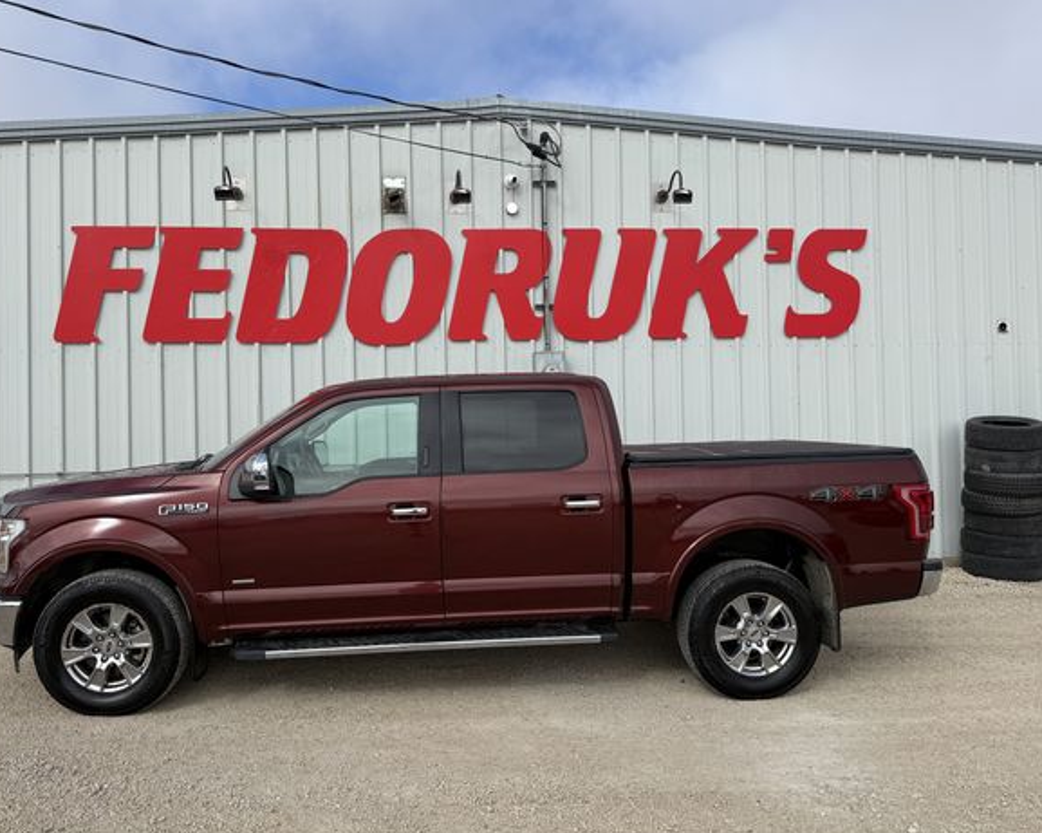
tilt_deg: +0.5
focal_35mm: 26
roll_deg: +2.2
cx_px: 468
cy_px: 419
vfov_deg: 54.9
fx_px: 801
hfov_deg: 65.9
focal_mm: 6.76
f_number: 1.78
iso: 80
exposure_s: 1/4975
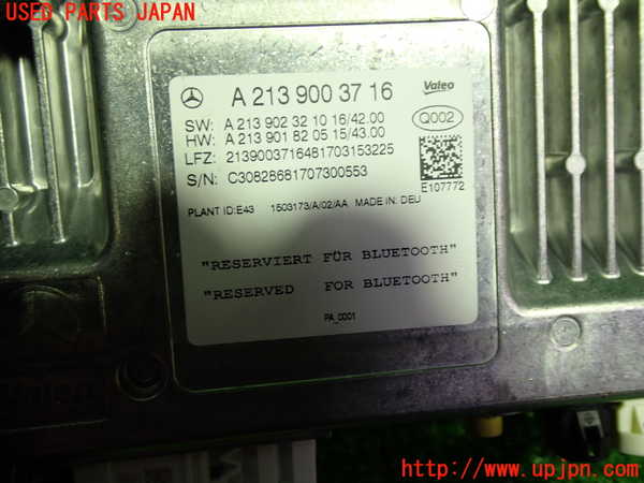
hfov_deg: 51.4
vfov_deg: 39.7
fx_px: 670
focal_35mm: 36
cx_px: 322
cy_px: 242
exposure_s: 1/50
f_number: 2.5
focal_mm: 6.37
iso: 200
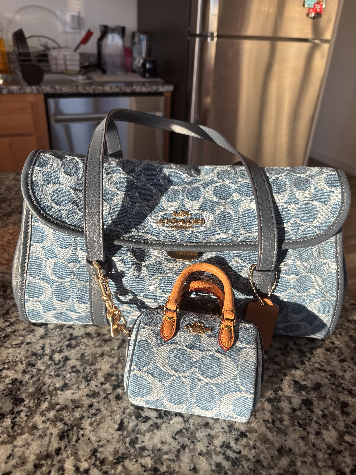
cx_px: 178
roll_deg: -4.1
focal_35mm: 26
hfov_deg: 53.1
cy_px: 238
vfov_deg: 67.3
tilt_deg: -29.5
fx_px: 357
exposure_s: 1/272
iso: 50
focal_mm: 5.96
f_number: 1.6
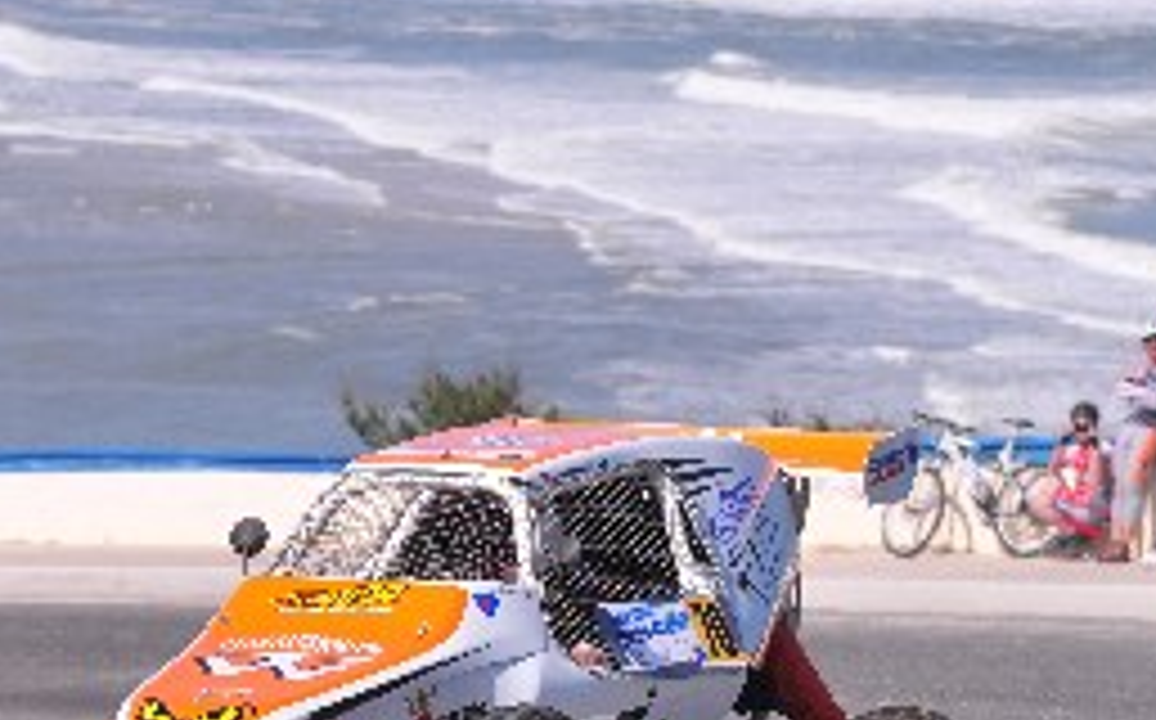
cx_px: 216
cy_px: 461
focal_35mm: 335
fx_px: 10539
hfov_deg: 6.3
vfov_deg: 3.9
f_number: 6.3
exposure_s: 1/800
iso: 250
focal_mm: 125
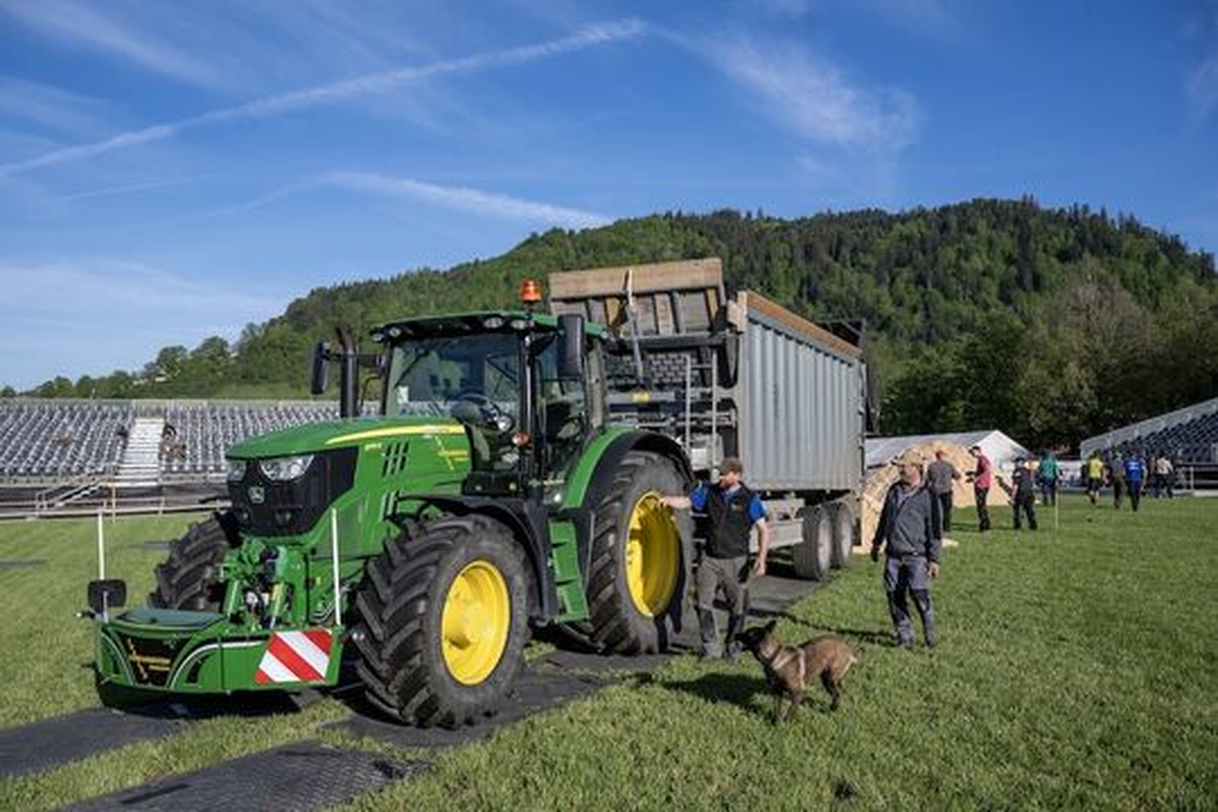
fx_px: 1032
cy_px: 406
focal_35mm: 30
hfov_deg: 61.1
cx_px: 609
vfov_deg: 43.0
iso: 200
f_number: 9
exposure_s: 1/1250
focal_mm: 30.5
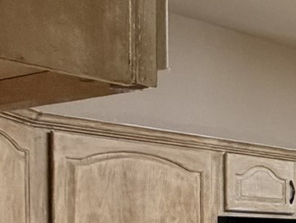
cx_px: 672
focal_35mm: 80
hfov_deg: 15.7
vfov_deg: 17.6
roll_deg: +0.4
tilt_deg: -1.4
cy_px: 266
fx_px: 685
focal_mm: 2.22
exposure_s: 1/60
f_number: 2.2
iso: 250
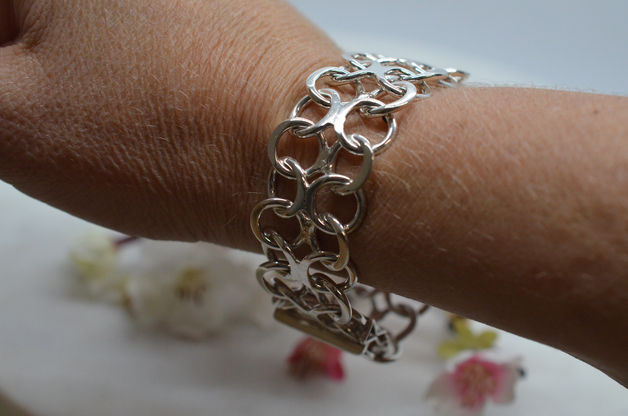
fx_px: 1044
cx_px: 314
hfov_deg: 33.5
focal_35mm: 60
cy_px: 208
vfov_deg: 22.5
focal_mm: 40
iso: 2500
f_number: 6.3
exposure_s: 1/1250
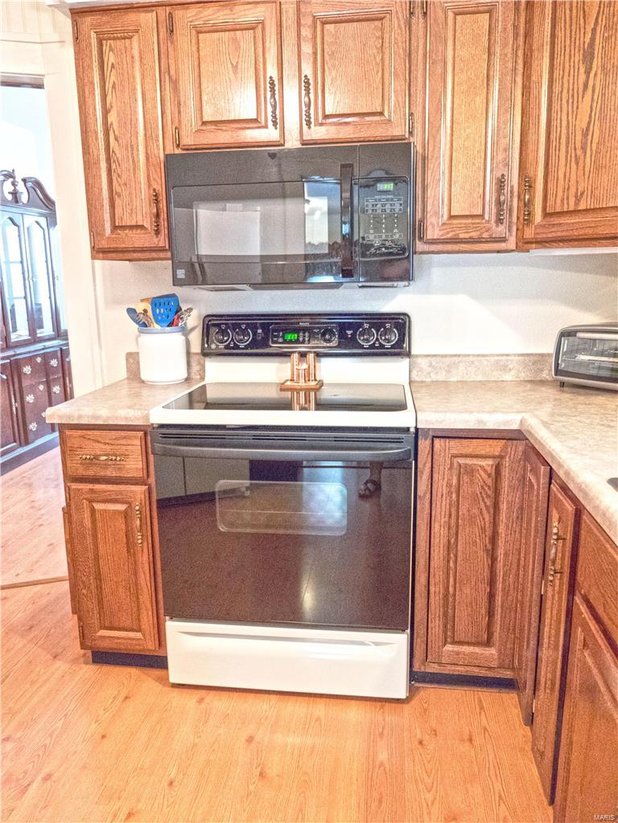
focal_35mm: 26
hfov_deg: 53.1
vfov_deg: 67.3
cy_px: 412
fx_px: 619
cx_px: 309
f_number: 2.8
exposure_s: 1/60
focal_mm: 13
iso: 3200
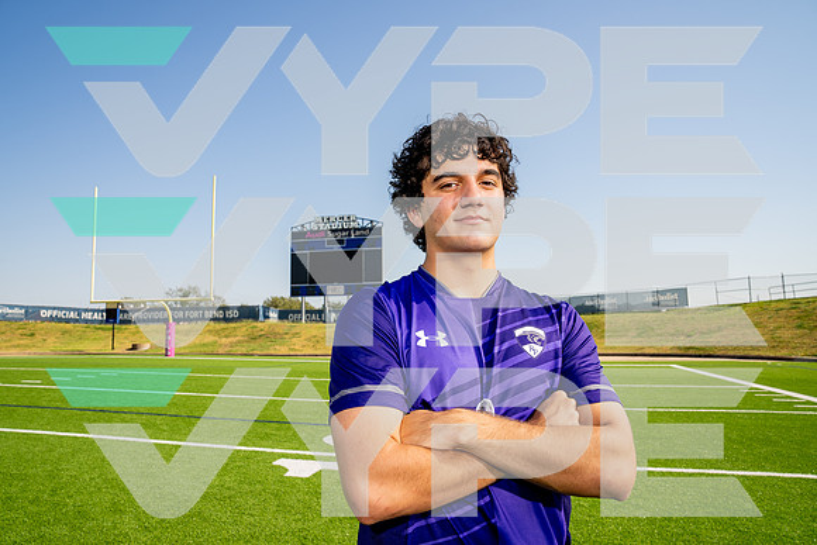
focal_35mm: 24
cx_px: 408
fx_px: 545
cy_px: 272
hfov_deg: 73.7
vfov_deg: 53.2
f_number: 7.1
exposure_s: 1/125
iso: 50
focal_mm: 24
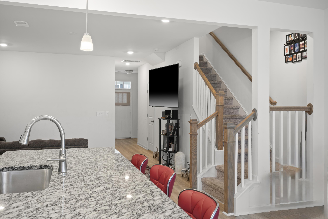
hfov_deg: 61.9
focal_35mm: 30
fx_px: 273
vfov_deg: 43.6
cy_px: 110
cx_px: 164
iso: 160
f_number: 8
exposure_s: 1/3
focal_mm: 30
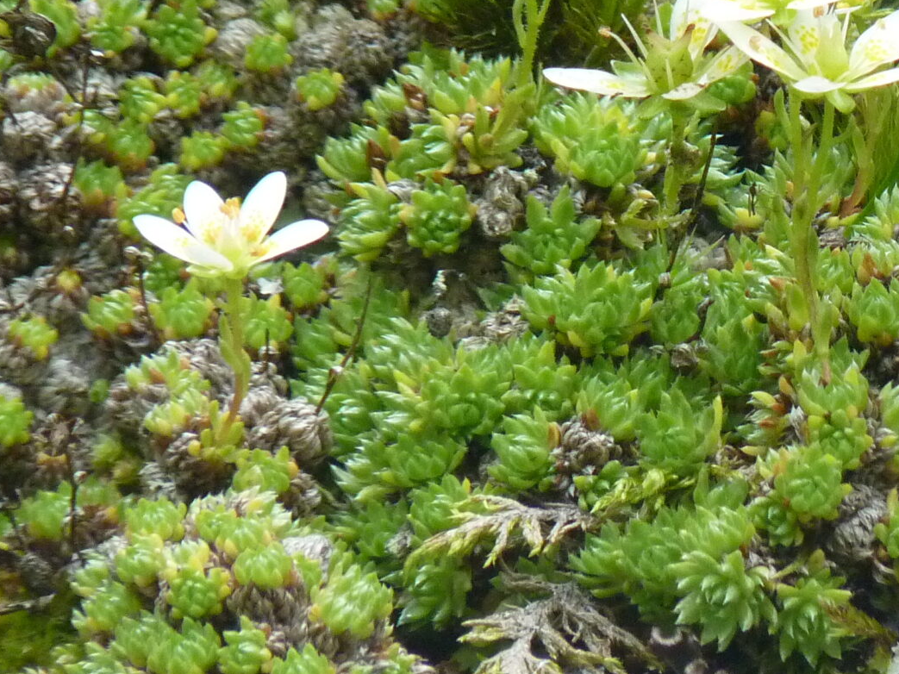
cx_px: 835
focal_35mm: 1186
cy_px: -66
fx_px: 30798
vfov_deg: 1.3
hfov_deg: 1.7
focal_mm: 85.9
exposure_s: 1/250
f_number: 5
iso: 400
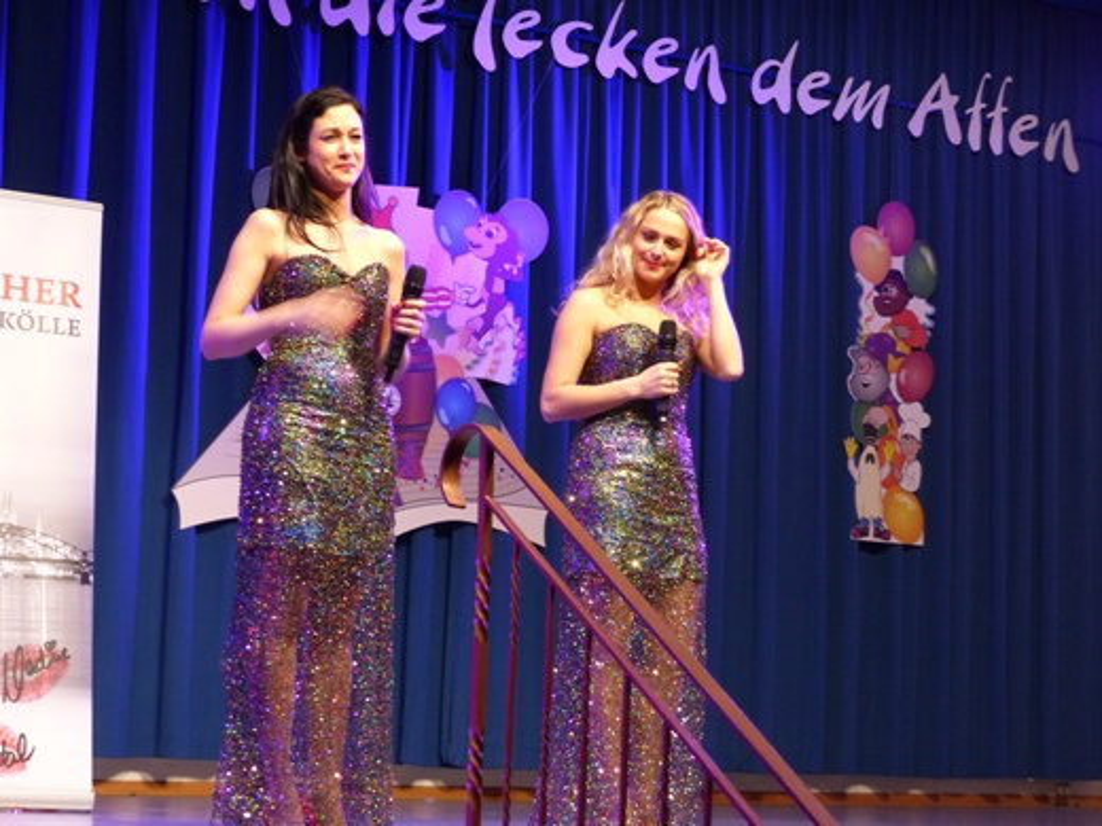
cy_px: 413
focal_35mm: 81
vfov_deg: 18.2
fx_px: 2579
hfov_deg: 24.1
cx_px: 551
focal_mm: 14.5
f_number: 2.8
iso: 400
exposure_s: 1/30
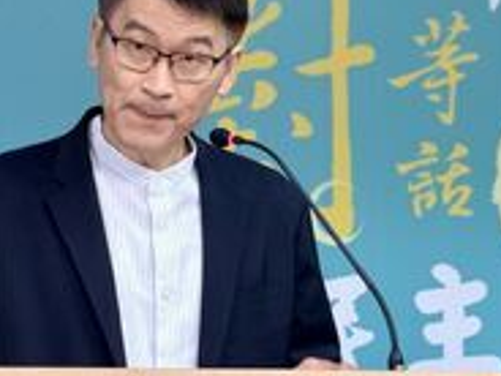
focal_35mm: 217
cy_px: 177
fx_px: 3141
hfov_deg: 9.1
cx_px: 191
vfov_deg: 6.8
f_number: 2.8
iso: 250
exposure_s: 1/120
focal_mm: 16.89
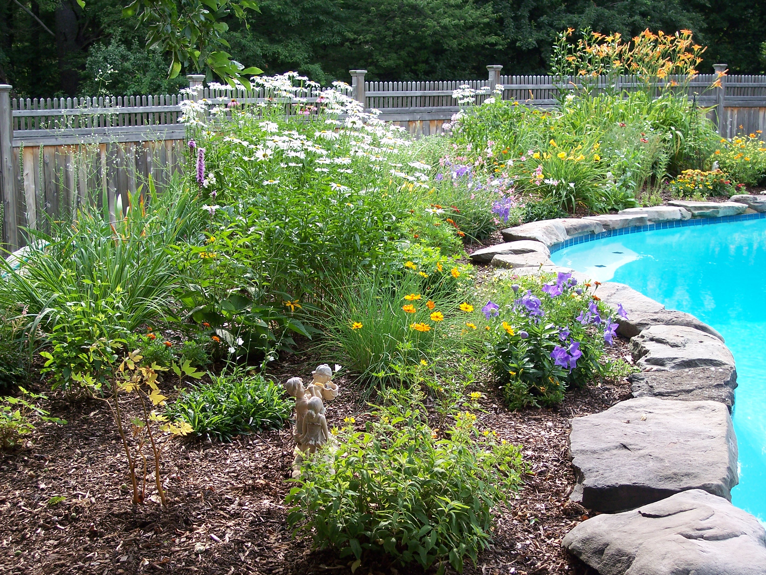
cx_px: 383
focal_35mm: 52
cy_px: 288
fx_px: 1151
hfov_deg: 36.8
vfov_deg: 28.0
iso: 100
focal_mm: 10.7
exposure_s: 1/180
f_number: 4
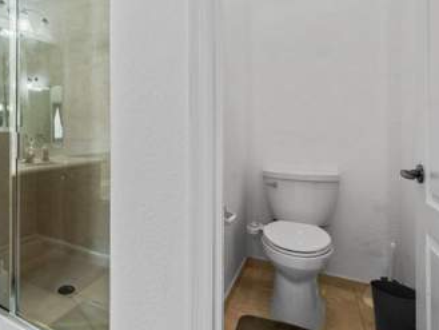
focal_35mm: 21
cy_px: 126
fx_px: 266
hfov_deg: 75.6
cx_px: 135
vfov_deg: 62.7
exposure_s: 1/2.5
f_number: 8
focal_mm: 10
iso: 250
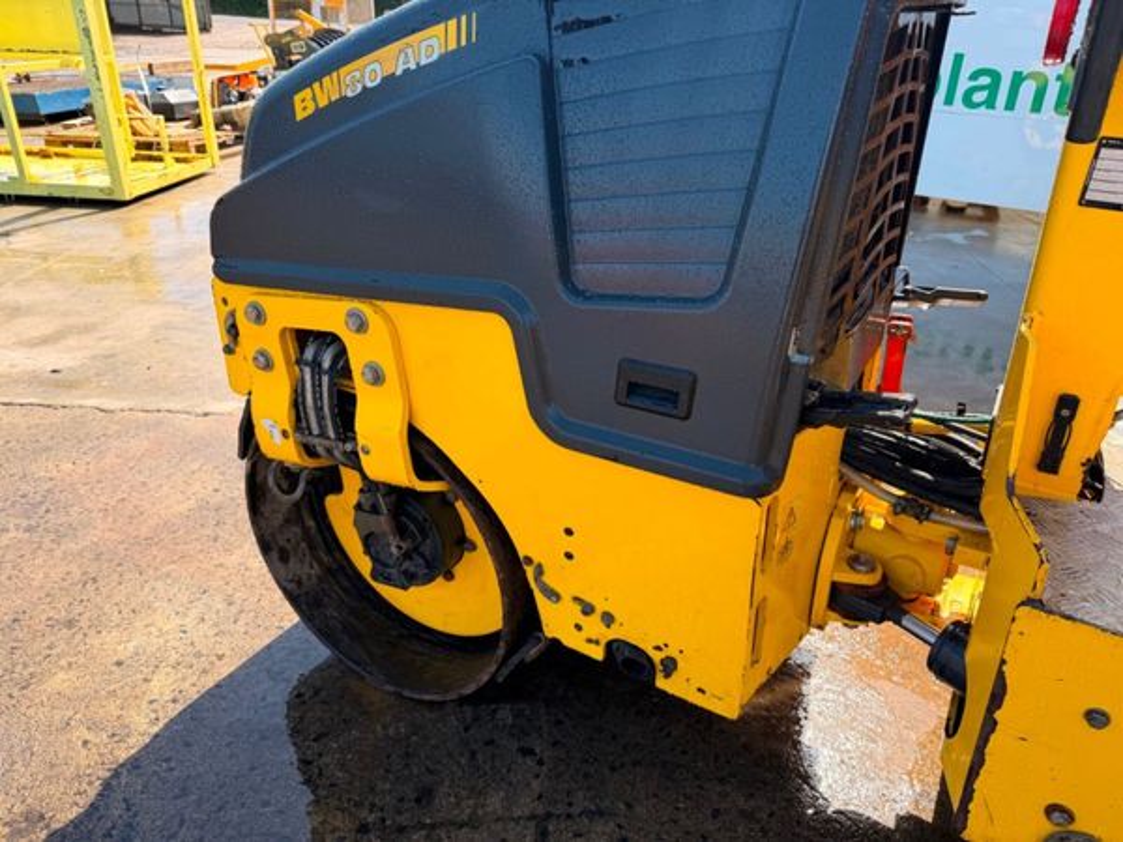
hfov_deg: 71.6
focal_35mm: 24
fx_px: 779
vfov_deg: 56.8
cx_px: 562
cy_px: 421
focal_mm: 6.76
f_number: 1.78
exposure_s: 1/1174
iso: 80
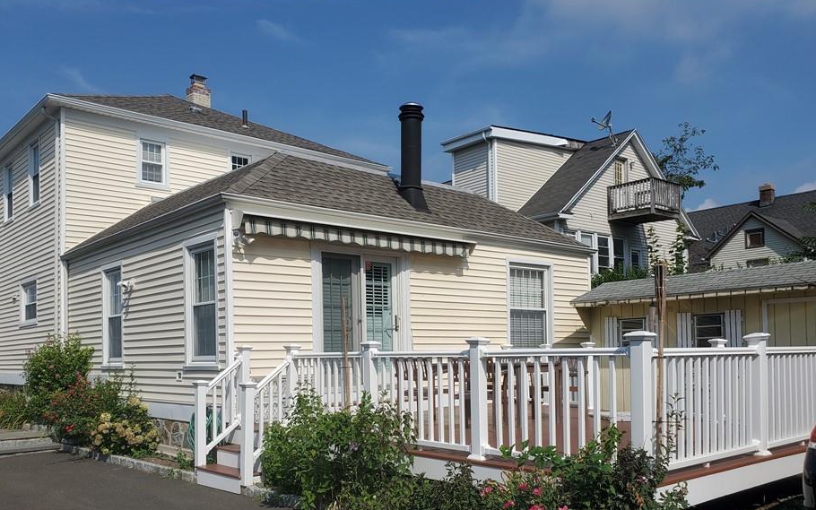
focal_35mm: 31
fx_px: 689
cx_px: 396
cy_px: 337
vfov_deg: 40.1
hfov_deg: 61.2
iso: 50
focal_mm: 4.3
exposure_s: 1/3266
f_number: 2.4
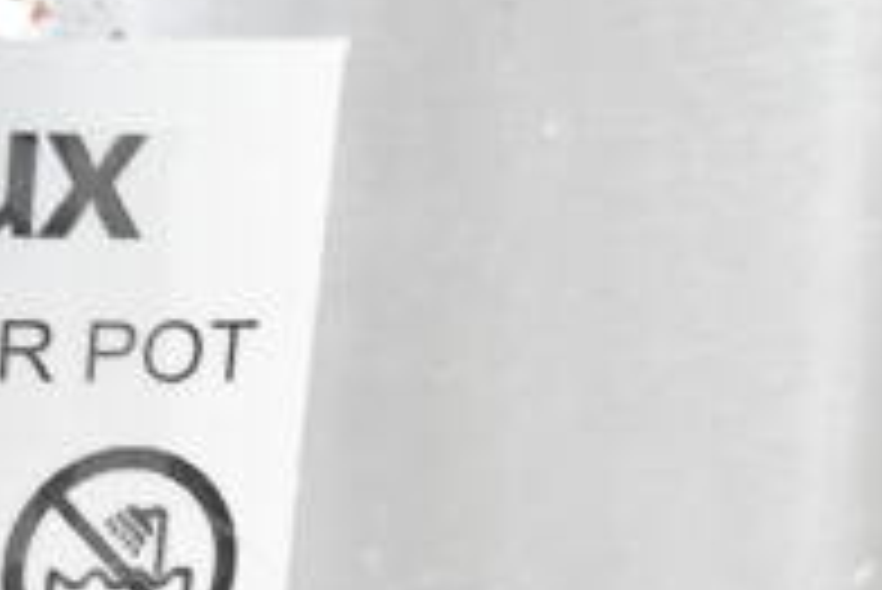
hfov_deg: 14.1
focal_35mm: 140
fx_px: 3432
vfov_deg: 9.8
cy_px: 484
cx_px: -220
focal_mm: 30
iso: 3200
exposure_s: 1/50
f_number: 4.2
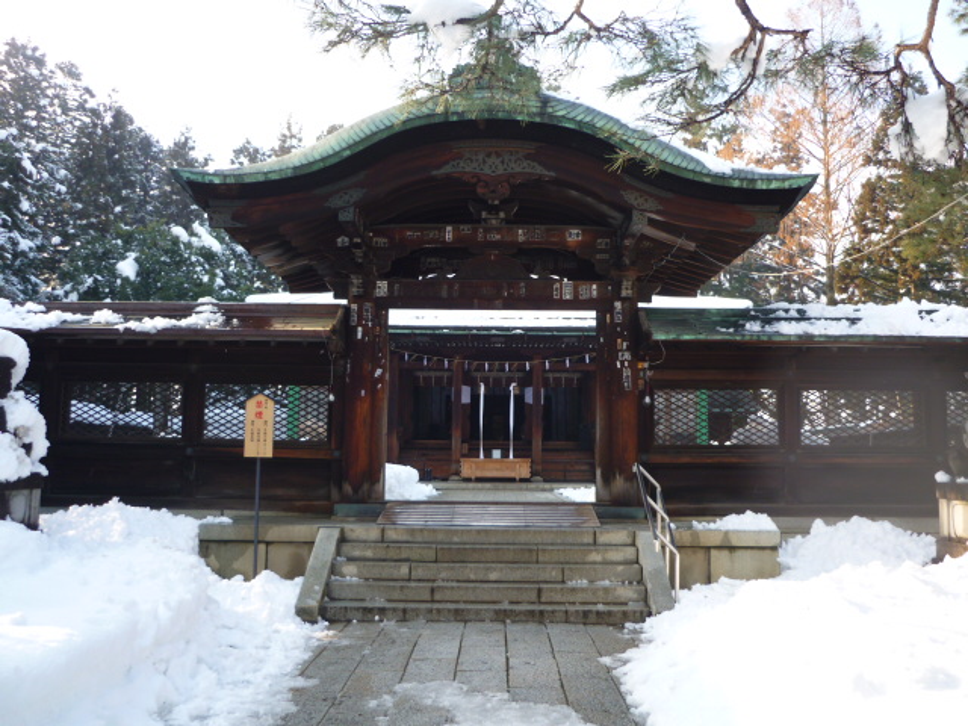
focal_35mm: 33
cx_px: 484
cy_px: 363
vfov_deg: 42.9
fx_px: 923
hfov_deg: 55.4
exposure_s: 1/200
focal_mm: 5.5
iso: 80
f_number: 2.8
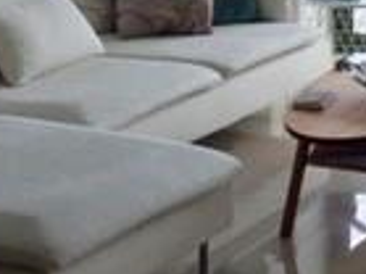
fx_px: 1416
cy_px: -206
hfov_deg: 14.7
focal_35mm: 134
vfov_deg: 10.4
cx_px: 255
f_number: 2.2
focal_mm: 4.15
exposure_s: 1/514
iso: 32
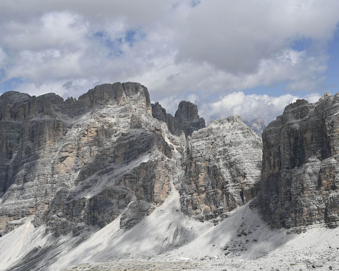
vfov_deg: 31.4
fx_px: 482
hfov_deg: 38.7
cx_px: 199
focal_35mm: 48
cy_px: 125
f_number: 9
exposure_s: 1/500
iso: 100
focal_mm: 37
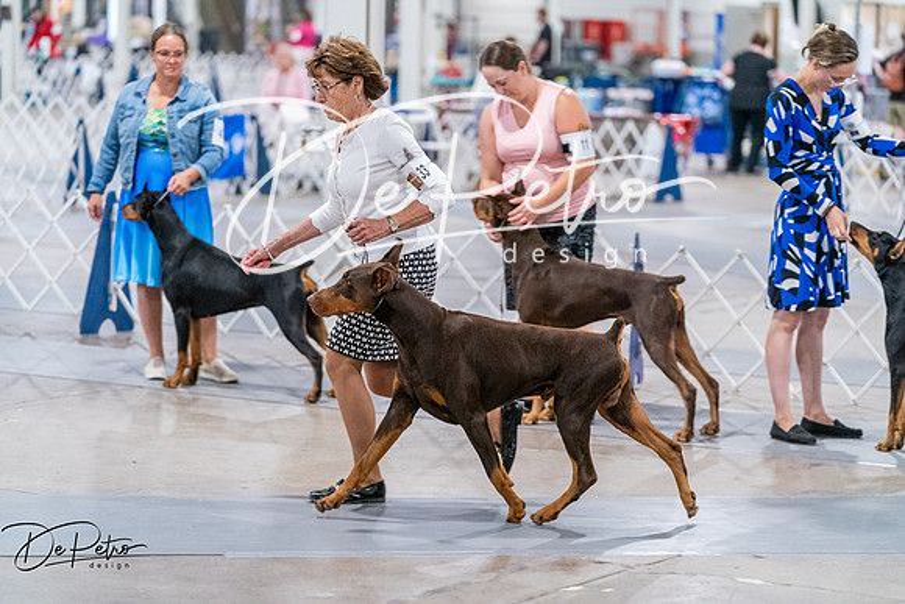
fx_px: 3193
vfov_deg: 10.8
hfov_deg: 16.1
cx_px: 452
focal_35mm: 127
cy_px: 302
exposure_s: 1/320
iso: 6400
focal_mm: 127
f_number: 3.2
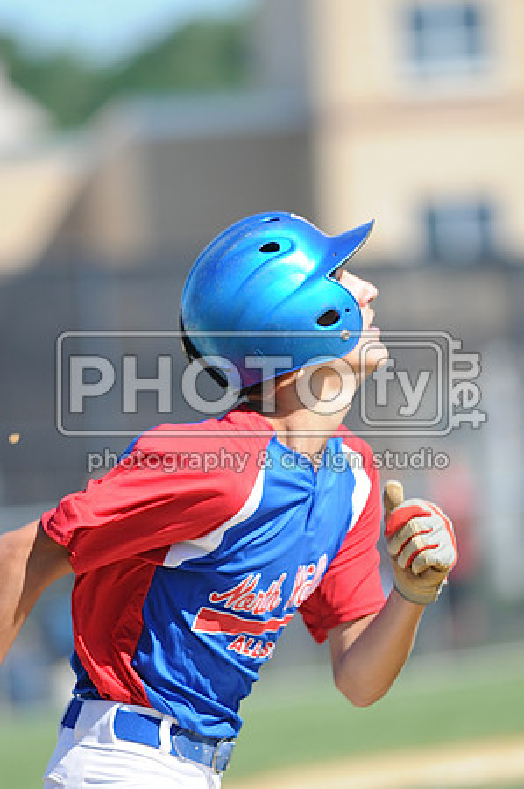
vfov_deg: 4.6
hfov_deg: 3.0
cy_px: 394
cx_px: 262
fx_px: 9847
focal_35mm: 450
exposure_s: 1/1000
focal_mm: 300
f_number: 4
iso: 200
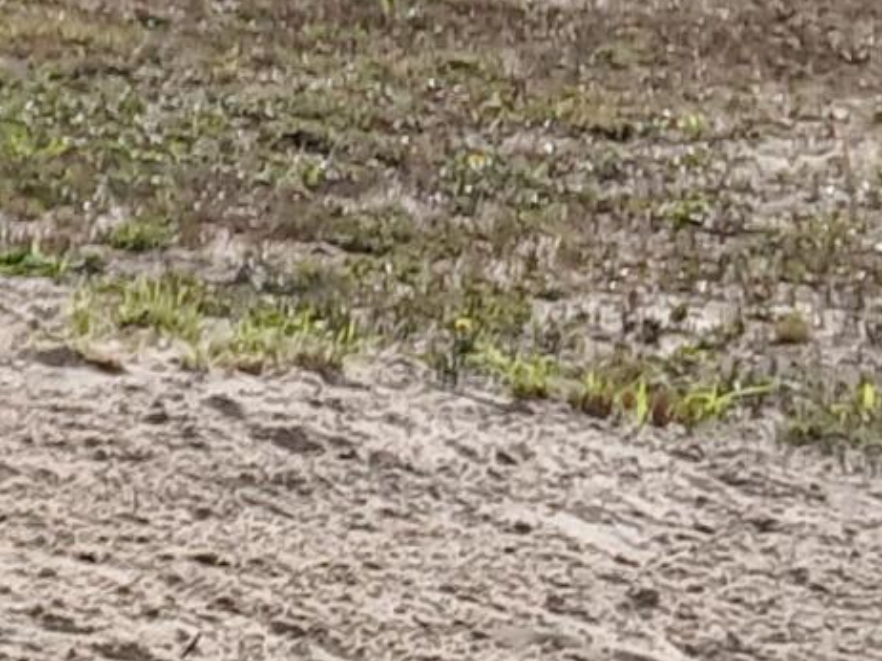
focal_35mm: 169
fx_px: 4304
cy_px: -96
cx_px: -1325
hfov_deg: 10.0
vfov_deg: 8.7
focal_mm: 3.98
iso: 20
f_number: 1.8
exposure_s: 1/687
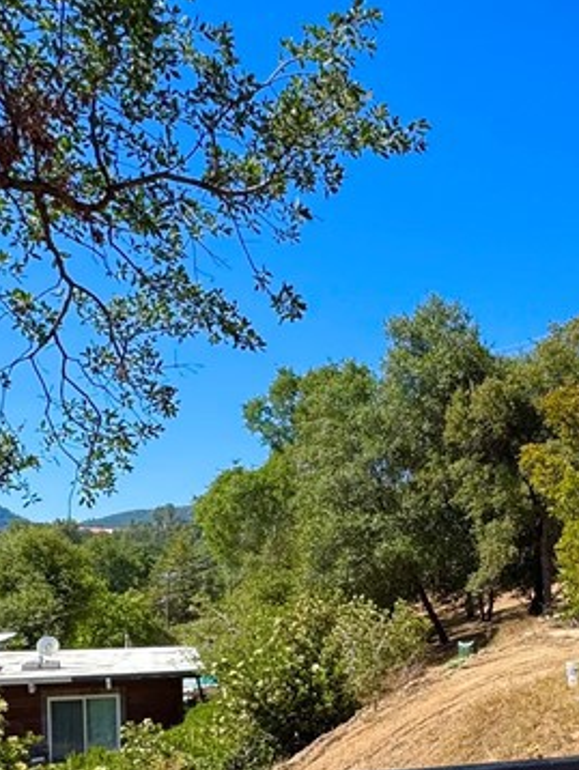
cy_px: 632
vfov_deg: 44.2
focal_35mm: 40
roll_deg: +0.0
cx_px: 596
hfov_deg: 32.7
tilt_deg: -4.2
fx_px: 891
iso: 50
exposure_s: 1/910
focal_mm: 2.22
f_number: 2.2
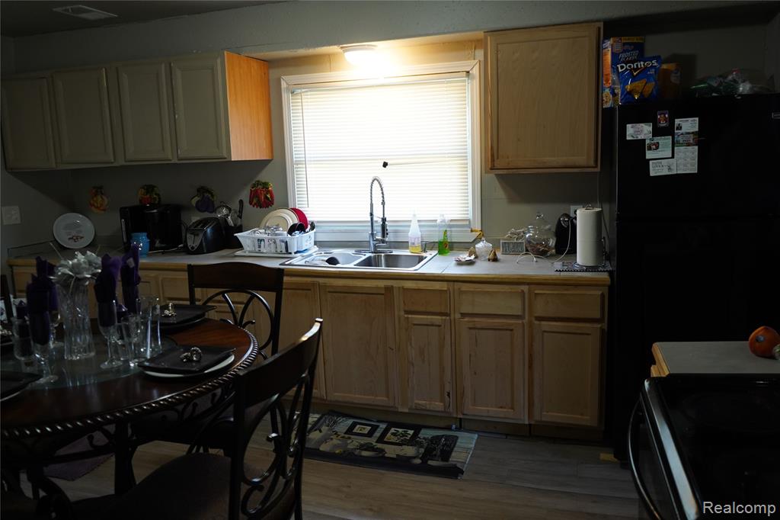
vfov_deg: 46.4
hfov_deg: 65.5
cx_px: 390
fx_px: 606
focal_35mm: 28
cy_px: 260
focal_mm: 28
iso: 2000
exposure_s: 1/160
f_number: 3.5
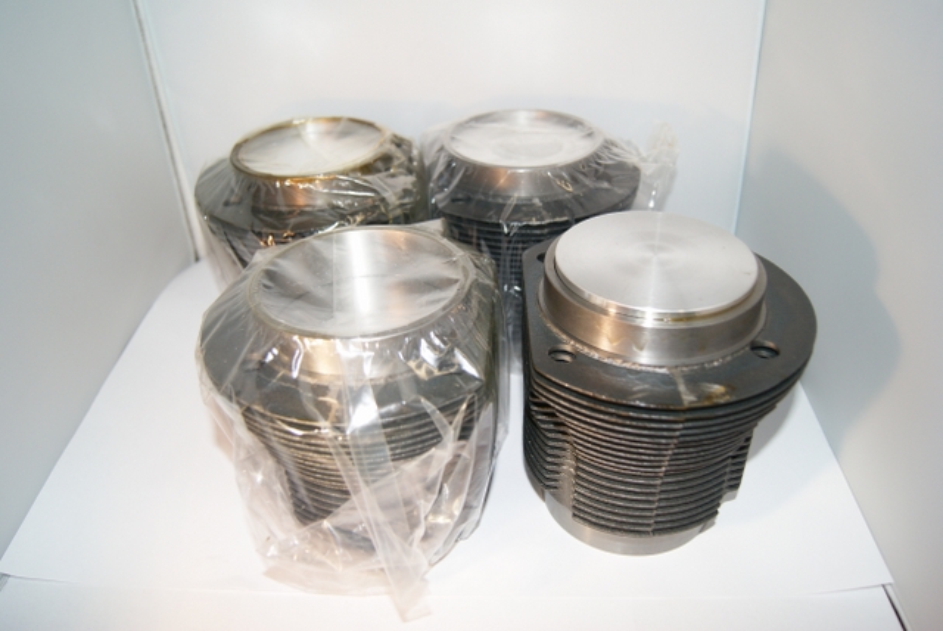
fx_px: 787
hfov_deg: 61.9
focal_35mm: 30
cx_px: 472
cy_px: 316
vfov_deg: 43.7
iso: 200
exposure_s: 1/160
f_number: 3.5
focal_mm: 20
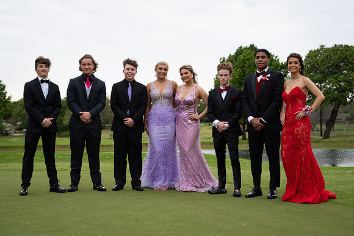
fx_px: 486
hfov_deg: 40.0
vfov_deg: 27.3
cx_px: 175
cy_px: 118
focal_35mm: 49
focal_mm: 32
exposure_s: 1/640
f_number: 2.8
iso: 250
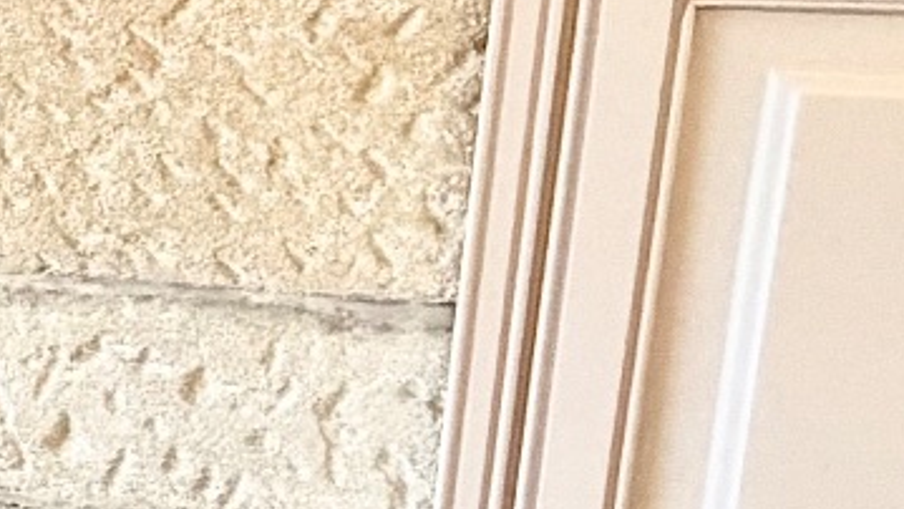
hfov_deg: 15.1
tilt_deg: -9.4
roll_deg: +1.0
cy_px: 161
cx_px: -1229
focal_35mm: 87
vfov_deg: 13.9
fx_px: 2086
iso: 320
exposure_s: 1/50
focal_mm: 2.22
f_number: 2.2
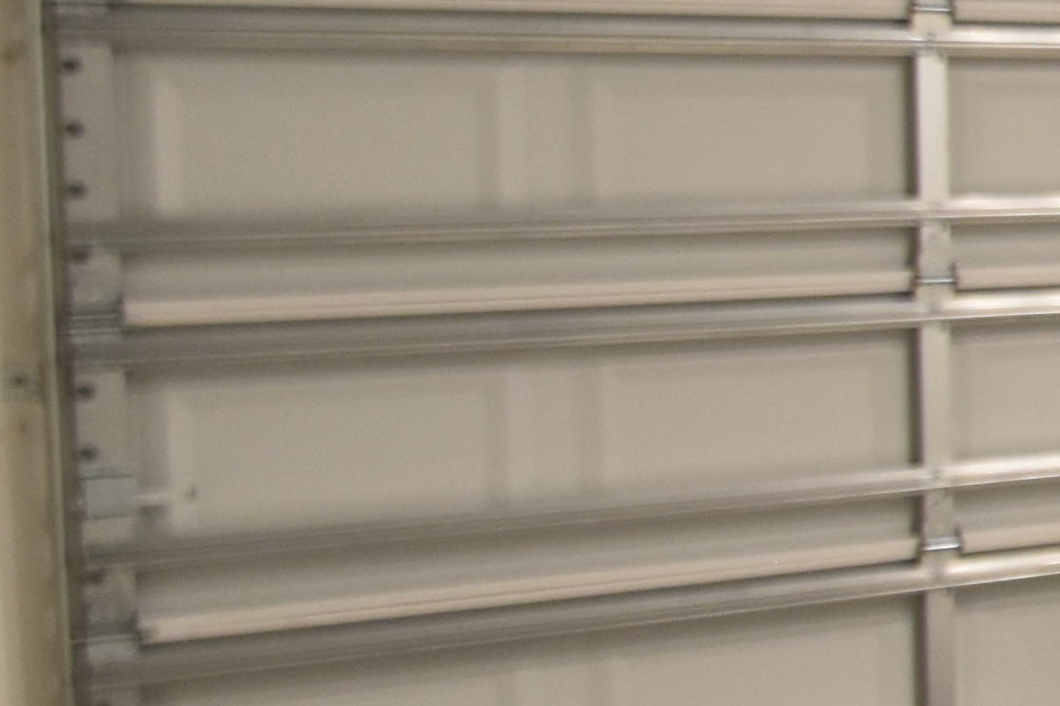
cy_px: 184
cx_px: 2408
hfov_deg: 16.0
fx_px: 2237
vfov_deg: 17.8
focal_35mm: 76
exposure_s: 1/10
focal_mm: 10
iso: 800
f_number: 3.5
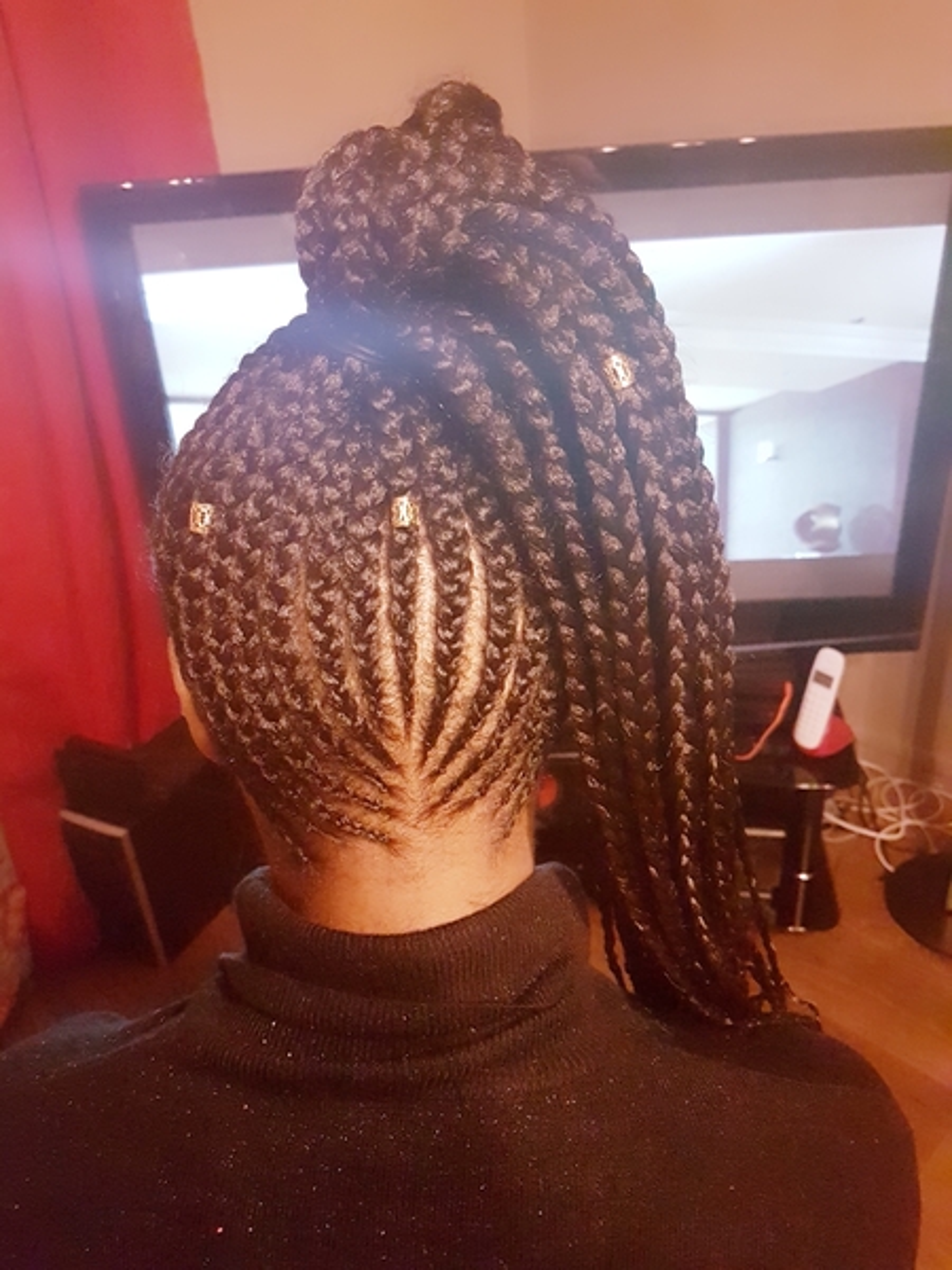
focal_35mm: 26
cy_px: 635
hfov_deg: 53.1
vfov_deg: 67.3
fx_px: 953
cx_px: 476
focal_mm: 4.2
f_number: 1.7
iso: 800
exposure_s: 1/10
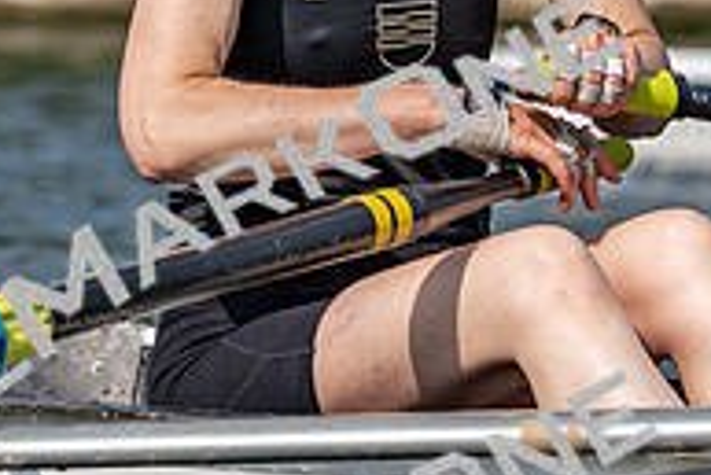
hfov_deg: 2.8
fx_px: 14566
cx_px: 516
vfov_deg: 1.9
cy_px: -24
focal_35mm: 737
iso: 160
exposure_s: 1/1600
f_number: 5.6
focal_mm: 245
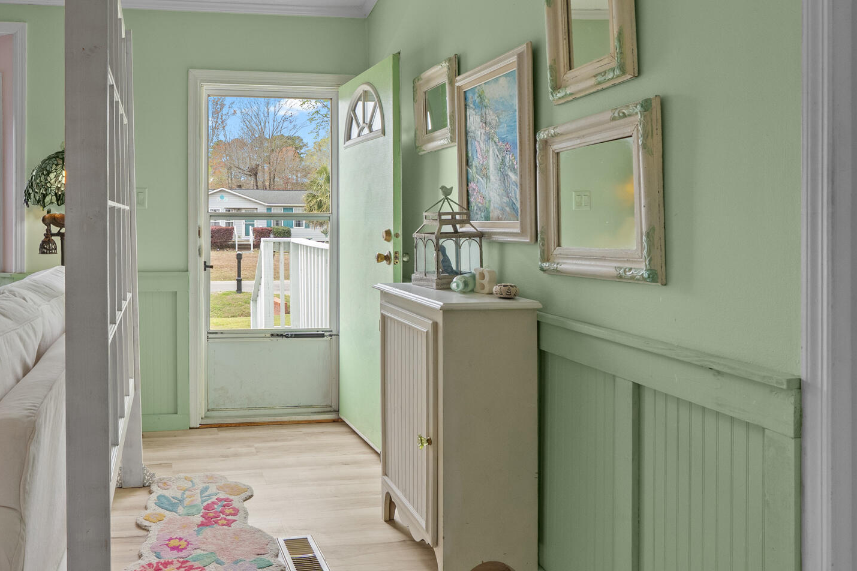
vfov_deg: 46.0
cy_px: 217
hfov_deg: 63.3
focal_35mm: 28
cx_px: 264
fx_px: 666
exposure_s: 1/15
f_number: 8
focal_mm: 16
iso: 640
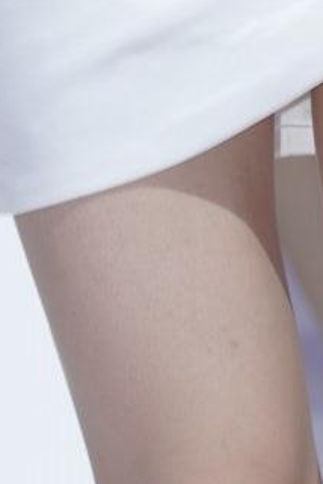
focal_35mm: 999
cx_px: 245
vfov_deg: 2.1
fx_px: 13444
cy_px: -217
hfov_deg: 1.4
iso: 400
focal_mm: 135
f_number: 5
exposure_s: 1/200
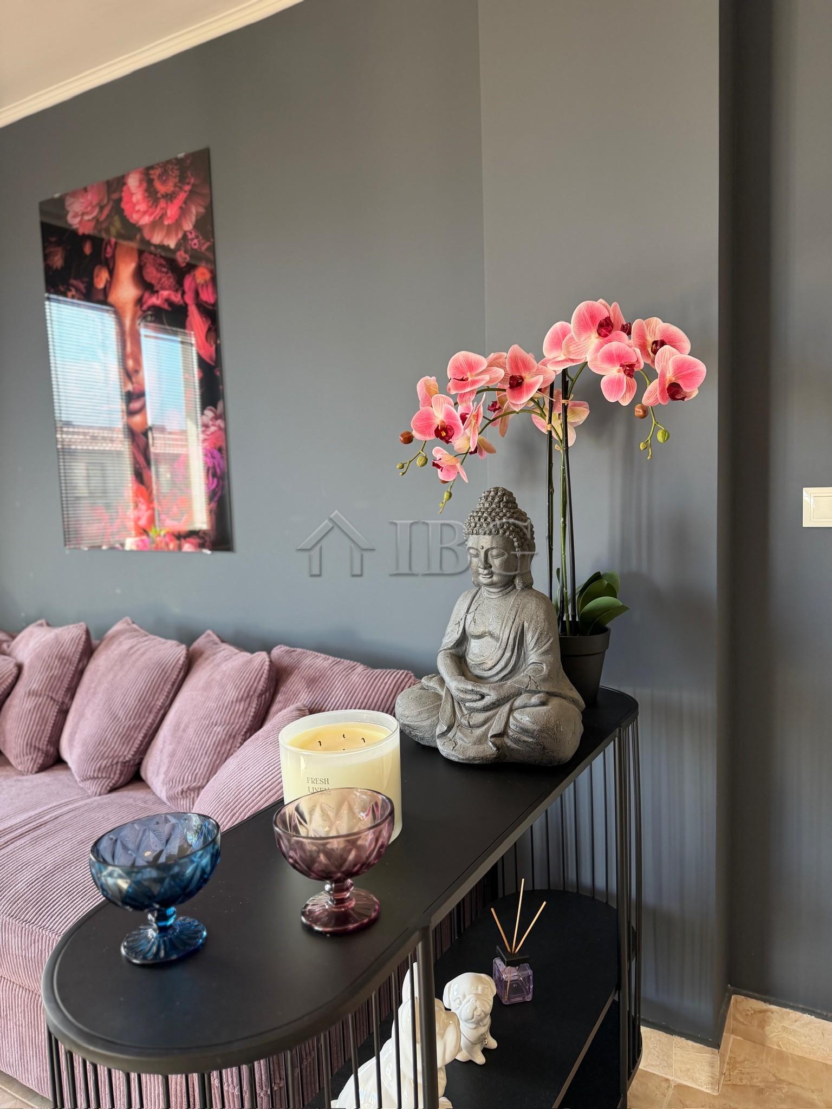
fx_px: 769
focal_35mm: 24
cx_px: 416
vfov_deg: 71.6
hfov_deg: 56.8
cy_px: 554
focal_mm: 6.76
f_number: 1.78
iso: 160
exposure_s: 1/50
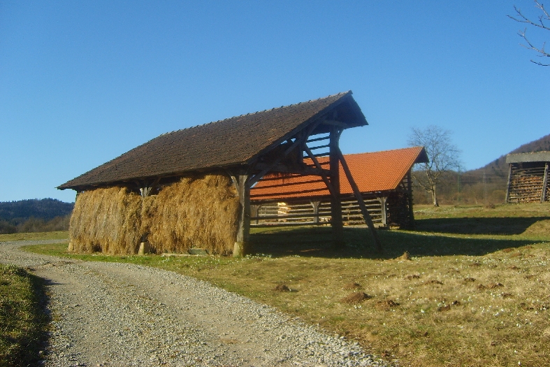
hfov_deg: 51.9
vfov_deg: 35.9
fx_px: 565
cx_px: 277
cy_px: 158
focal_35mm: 37
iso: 50
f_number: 2.8
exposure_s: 1/750
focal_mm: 5.8
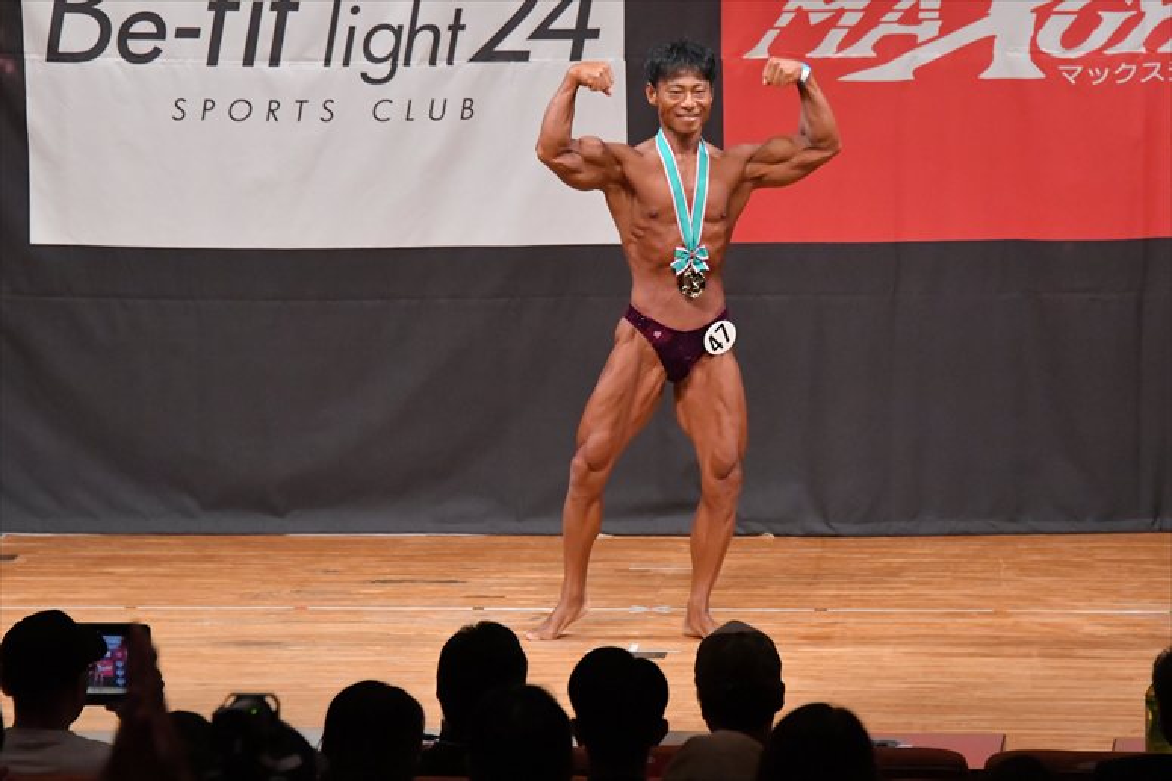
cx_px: 586
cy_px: 390
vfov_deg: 5.7
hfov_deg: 8.6
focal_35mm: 240
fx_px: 7810
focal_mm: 160
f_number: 5.6
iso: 8000
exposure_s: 1/400
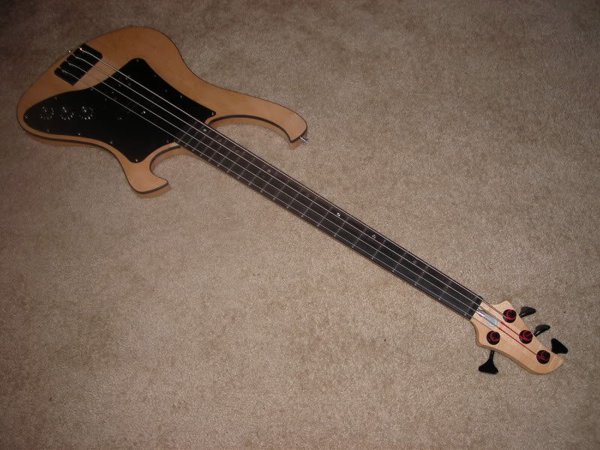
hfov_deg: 45.8
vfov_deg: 35.1
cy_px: 225
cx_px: 300
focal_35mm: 41
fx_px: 711
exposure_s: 1/60.1
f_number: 3.3
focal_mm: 6.8
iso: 50
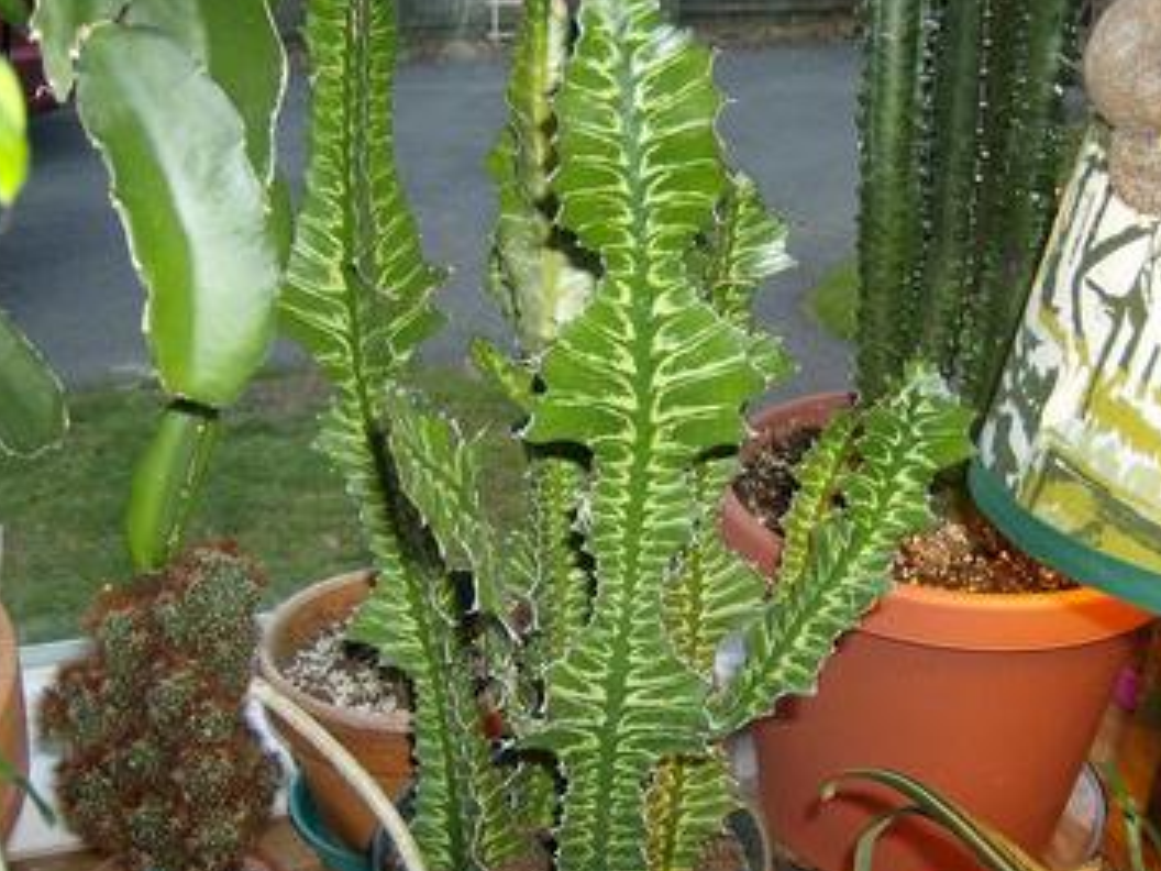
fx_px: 1509
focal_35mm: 45
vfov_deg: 32.2
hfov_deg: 42.1
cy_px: 462
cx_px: 594
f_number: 2.8
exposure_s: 1/60
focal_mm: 6
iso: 200
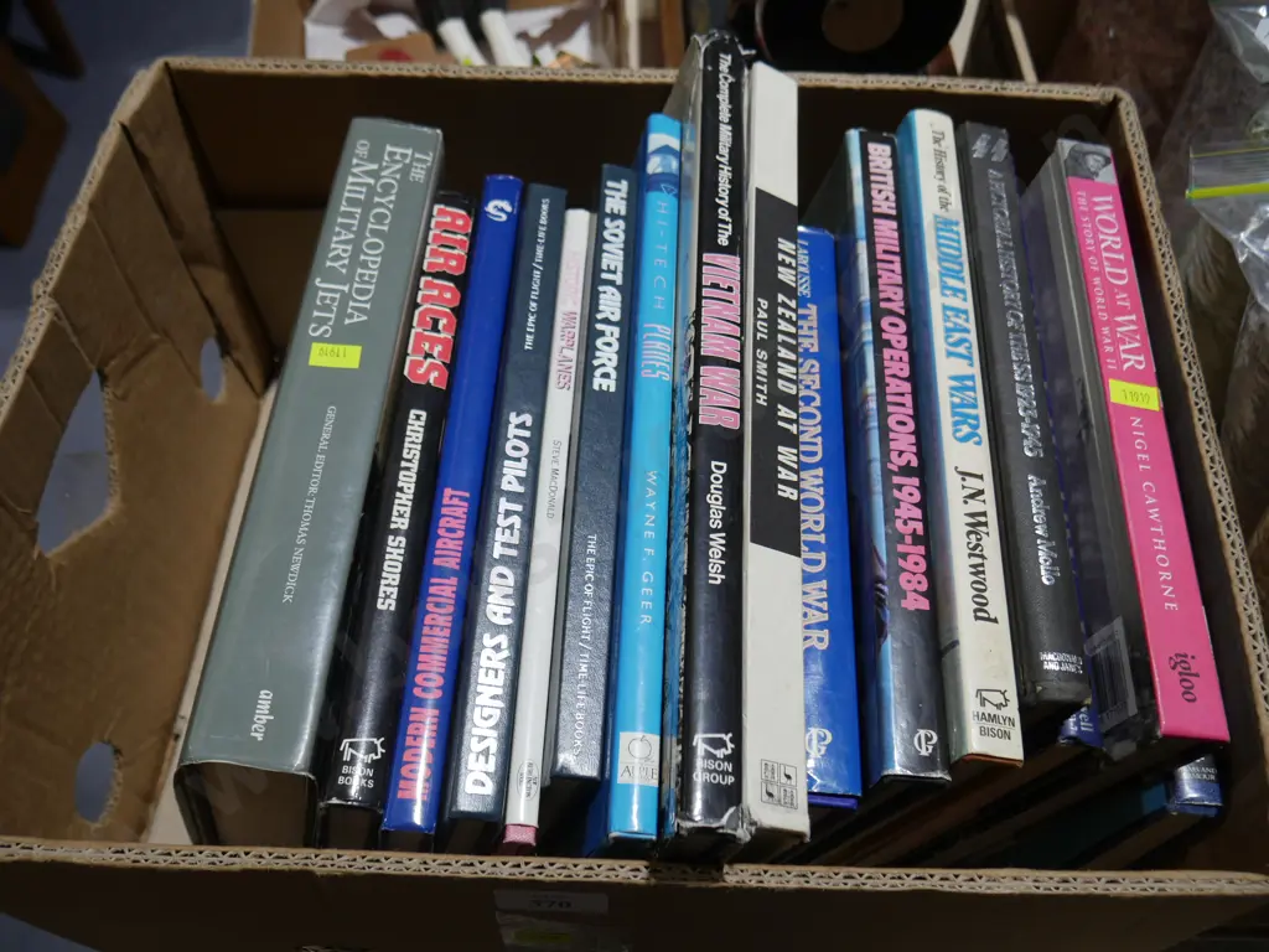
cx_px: 634
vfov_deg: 46.8
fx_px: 1100
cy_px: 476
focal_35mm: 30
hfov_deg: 60.0
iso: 200
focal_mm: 15
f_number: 3.6
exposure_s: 1/100
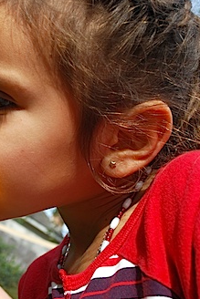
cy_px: 150
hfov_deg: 24.2
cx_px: 35
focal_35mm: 55
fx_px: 458
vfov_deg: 36.2
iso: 100
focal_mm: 24
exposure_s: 1/200
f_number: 7.1
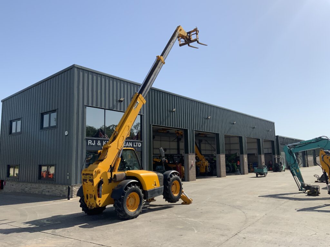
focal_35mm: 29
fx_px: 276
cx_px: 165
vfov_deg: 48.2
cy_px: 124
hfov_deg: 61.7
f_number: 1.8
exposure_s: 1/2959
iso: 20
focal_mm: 3
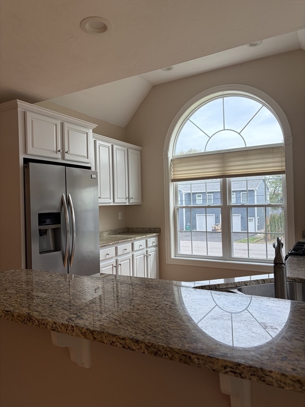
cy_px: 204
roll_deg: +1.7
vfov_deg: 67.3
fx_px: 305
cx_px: 152
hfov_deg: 53.1
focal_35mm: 26
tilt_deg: +3.0
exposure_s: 1/319
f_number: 1.6
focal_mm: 5.96
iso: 40
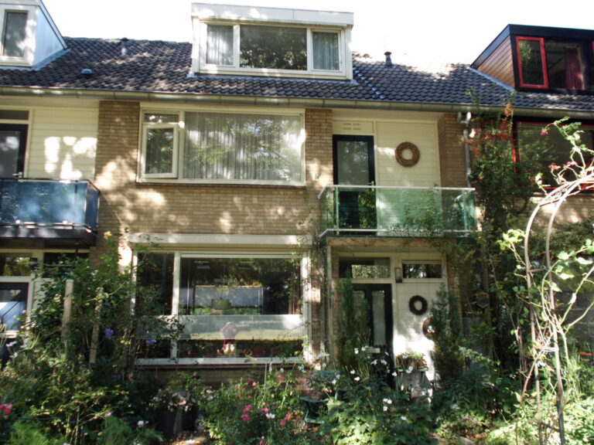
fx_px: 566
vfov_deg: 42.9
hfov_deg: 55.4
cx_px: 297
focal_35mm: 33
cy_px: 222
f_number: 3.6
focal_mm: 6
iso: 200
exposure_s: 1/125
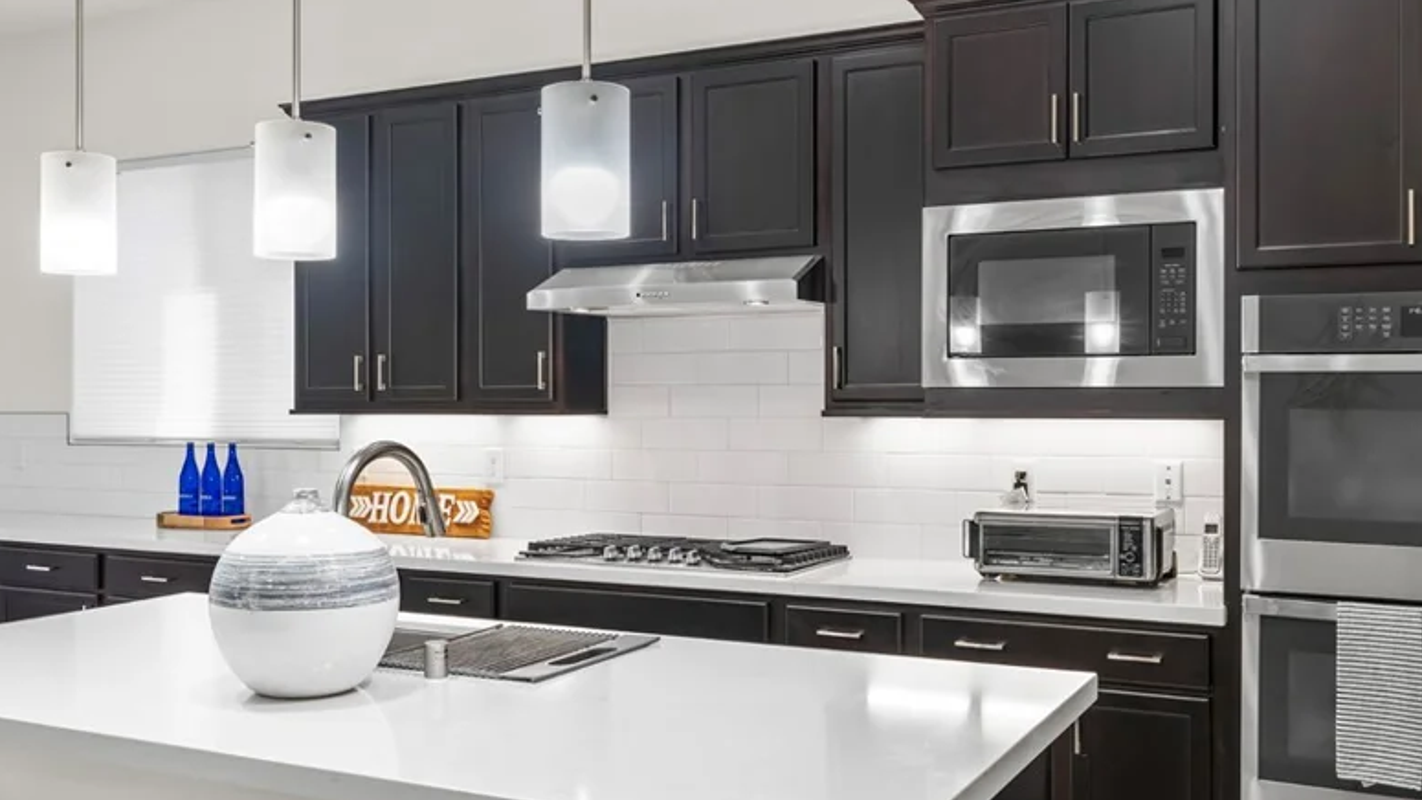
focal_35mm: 36
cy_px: 405
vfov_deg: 32.8
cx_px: 666
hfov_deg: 55.2
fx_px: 1357
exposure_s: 1/2.5
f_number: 8
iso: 400
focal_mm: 26
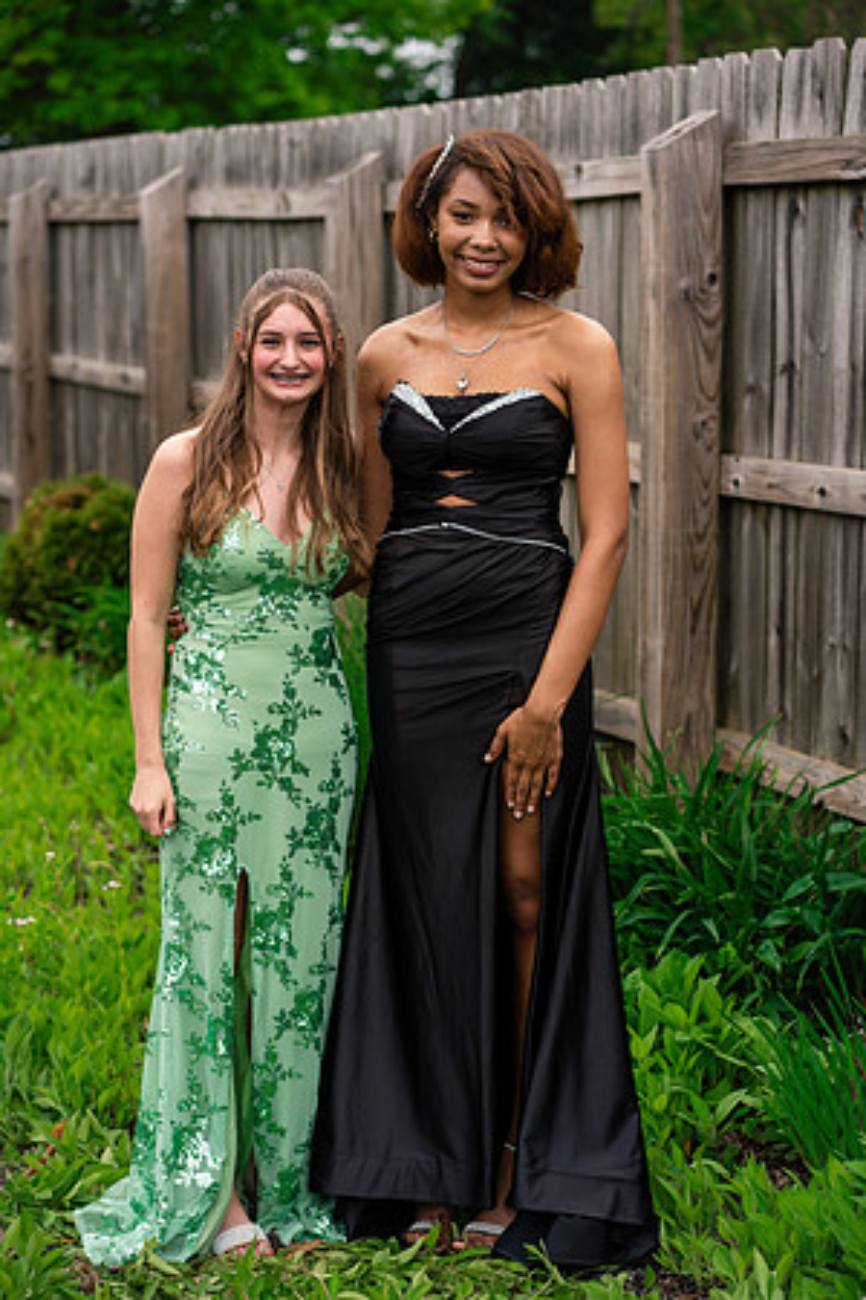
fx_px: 3067
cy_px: 650
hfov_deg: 16.1
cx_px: 433
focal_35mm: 85
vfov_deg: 23.9
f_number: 3.5
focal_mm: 85
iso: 400
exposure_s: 1/1000
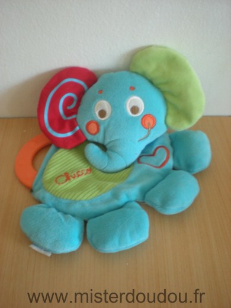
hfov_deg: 37.7
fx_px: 338
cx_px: 116
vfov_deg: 49.0
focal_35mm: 38
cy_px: 154
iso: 200
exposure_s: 1/8.1
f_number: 3.1
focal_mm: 6.3
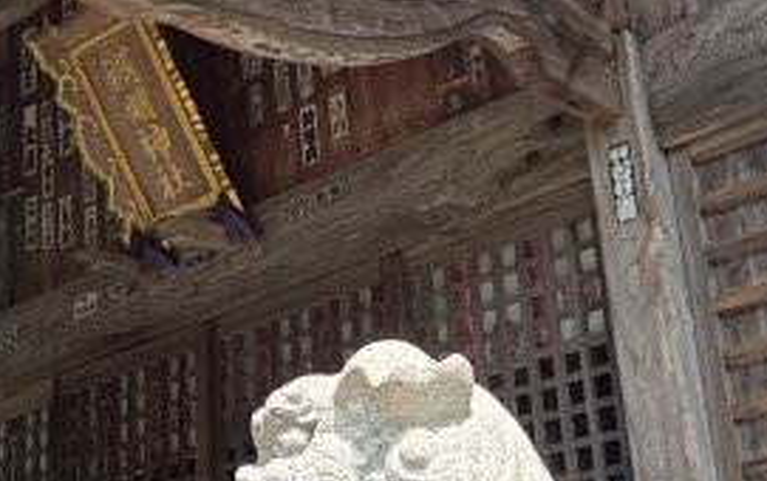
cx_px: 334
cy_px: 150
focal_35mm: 72
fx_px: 1507
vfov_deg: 18.1
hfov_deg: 28.5
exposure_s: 1/119
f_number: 1.65
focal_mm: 6.14
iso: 50
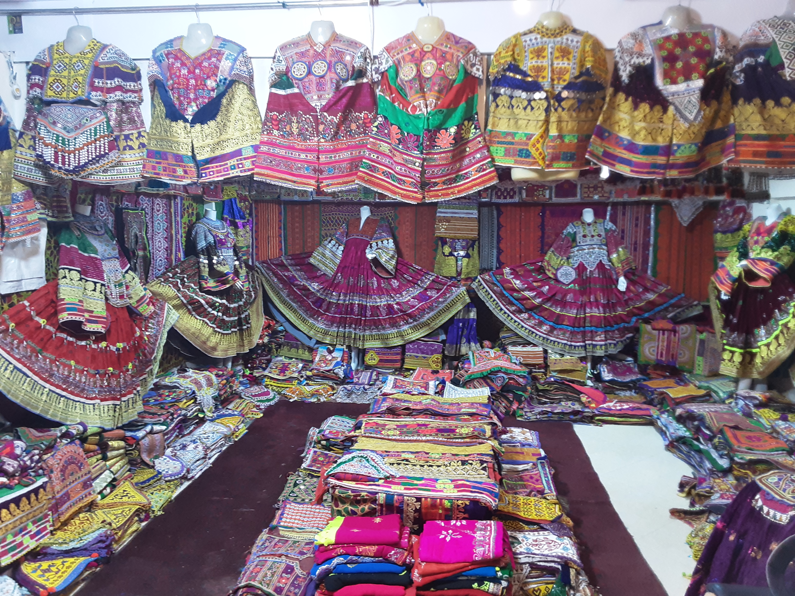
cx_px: 398
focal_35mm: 28
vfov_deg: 49.7
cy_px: 298
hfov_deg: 63.4
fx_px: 643
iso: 160
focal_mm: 2.9
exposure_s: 1/33
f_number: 1.9
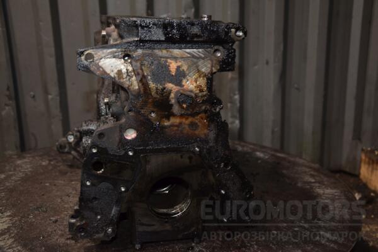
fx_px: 472
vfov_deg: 29.9
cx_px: 189
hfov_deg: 43.6
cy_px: 126
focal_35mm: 45
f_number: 5
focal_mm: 30
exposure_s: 1/60
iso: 800
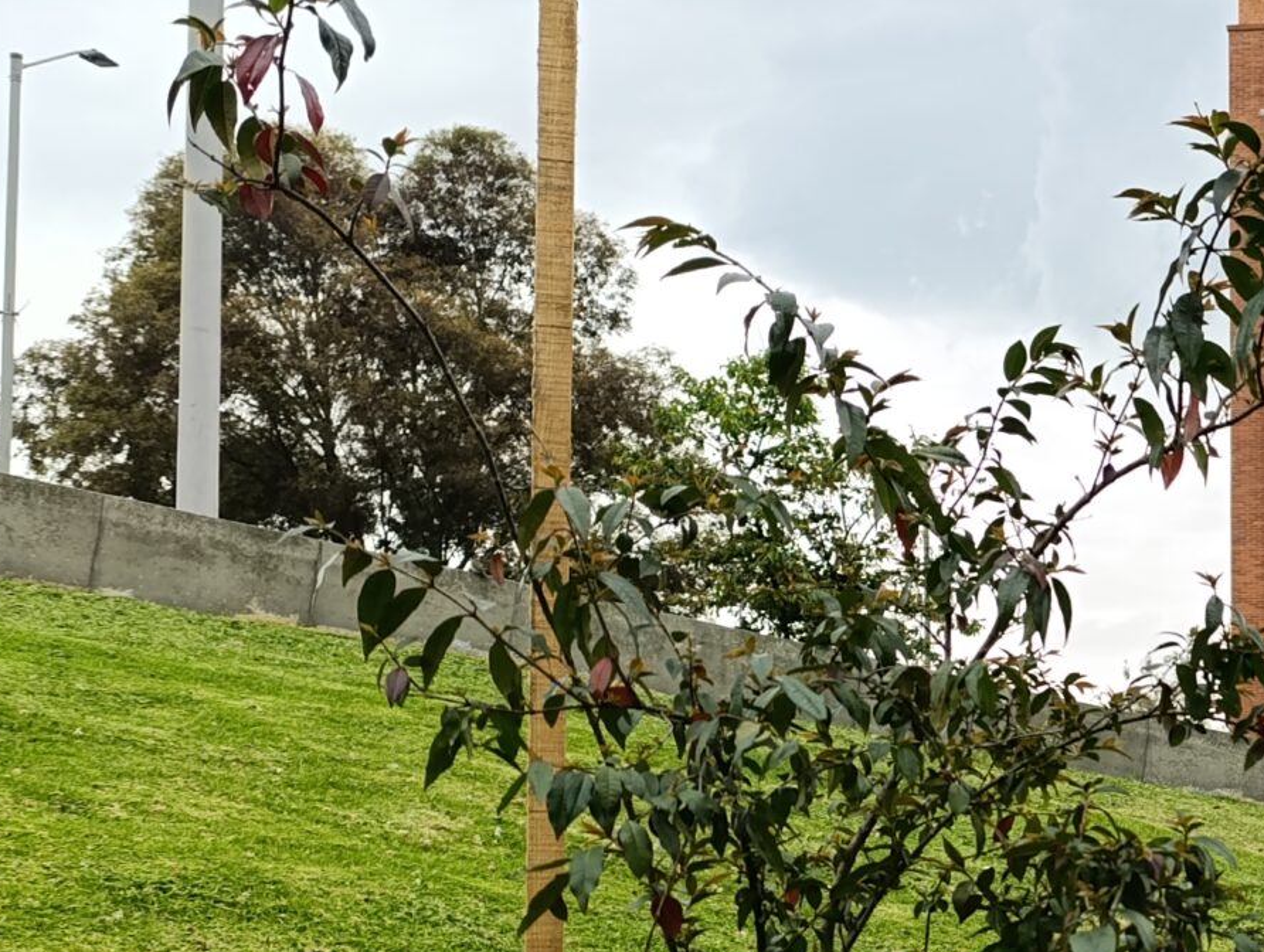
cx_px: 1430
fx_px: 2414
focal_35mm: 66
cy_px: 772
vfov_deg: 22.0
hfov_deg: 26.7
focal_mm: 6.14
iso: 50
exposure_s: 1/183
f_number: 1.6
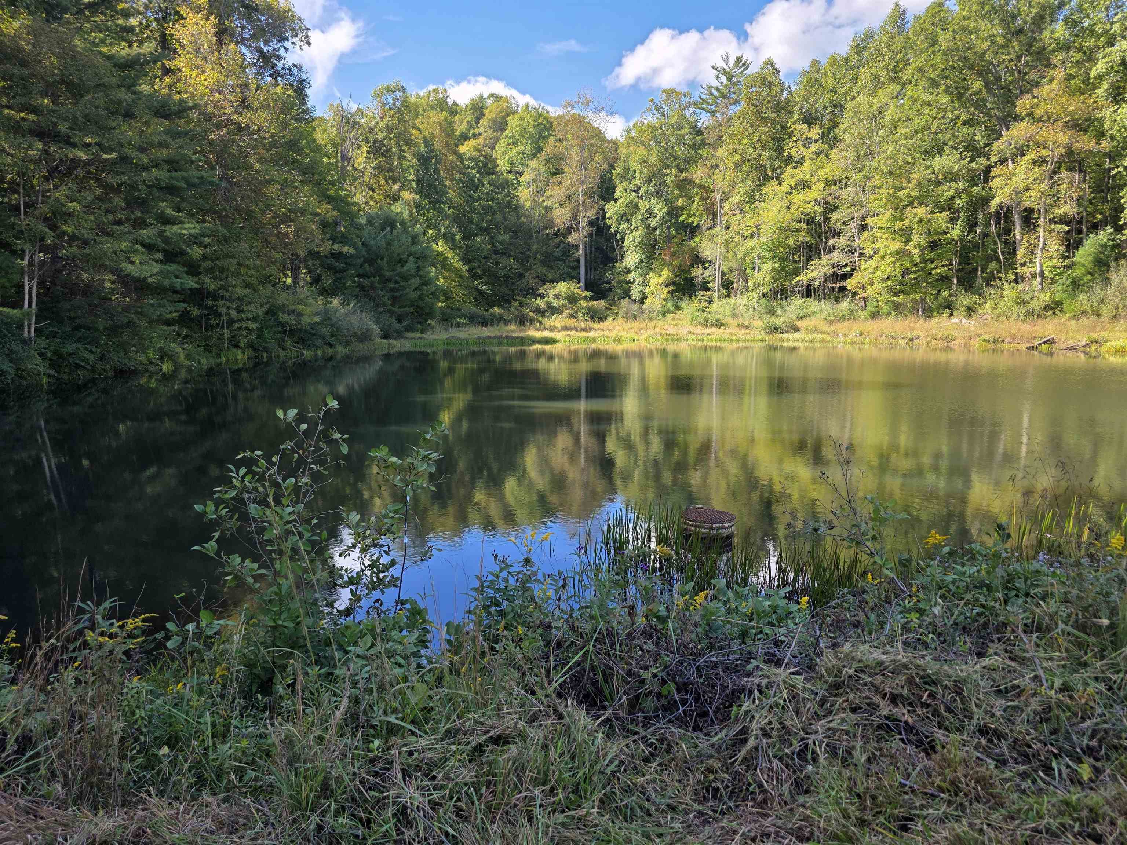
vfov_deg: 58.9
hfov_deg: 73.9
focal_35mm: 23
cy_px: 422
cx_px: 564
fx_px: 749
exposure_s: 1/1967
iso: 80
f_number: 1.7
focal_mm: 6.3
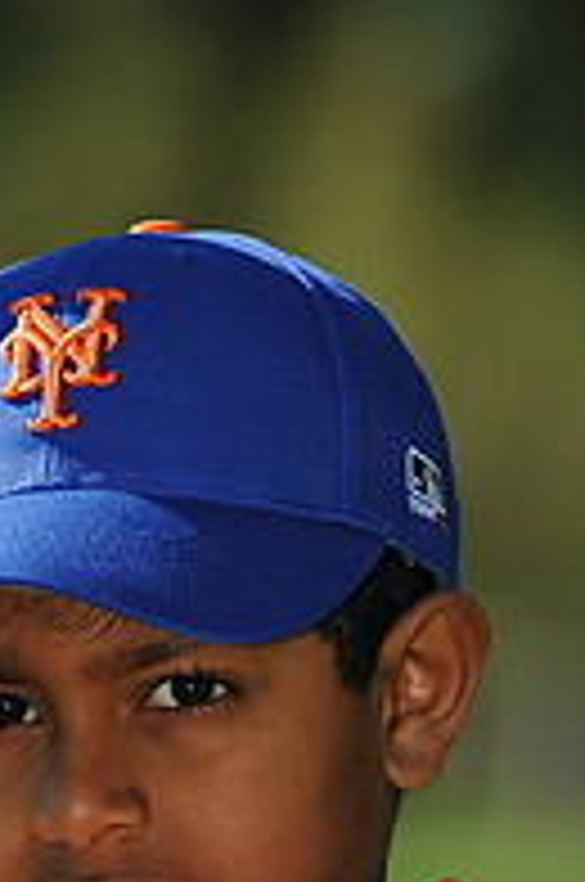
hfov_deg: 2.6
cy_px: 1012
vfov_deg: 3.9
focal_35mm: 534
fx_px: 13061
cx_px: -86
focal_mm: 180
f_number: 4
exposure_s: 1/2000
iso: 200
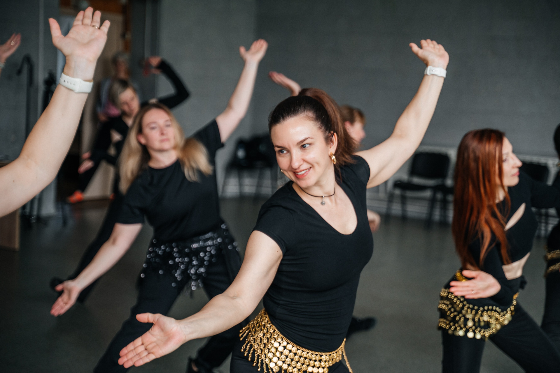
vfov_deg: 21.4
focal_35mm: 63
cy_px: 185
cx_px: 284
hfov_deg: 31.8
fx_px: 984
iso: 400
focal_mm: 62
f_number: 2.8
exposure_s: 1/250
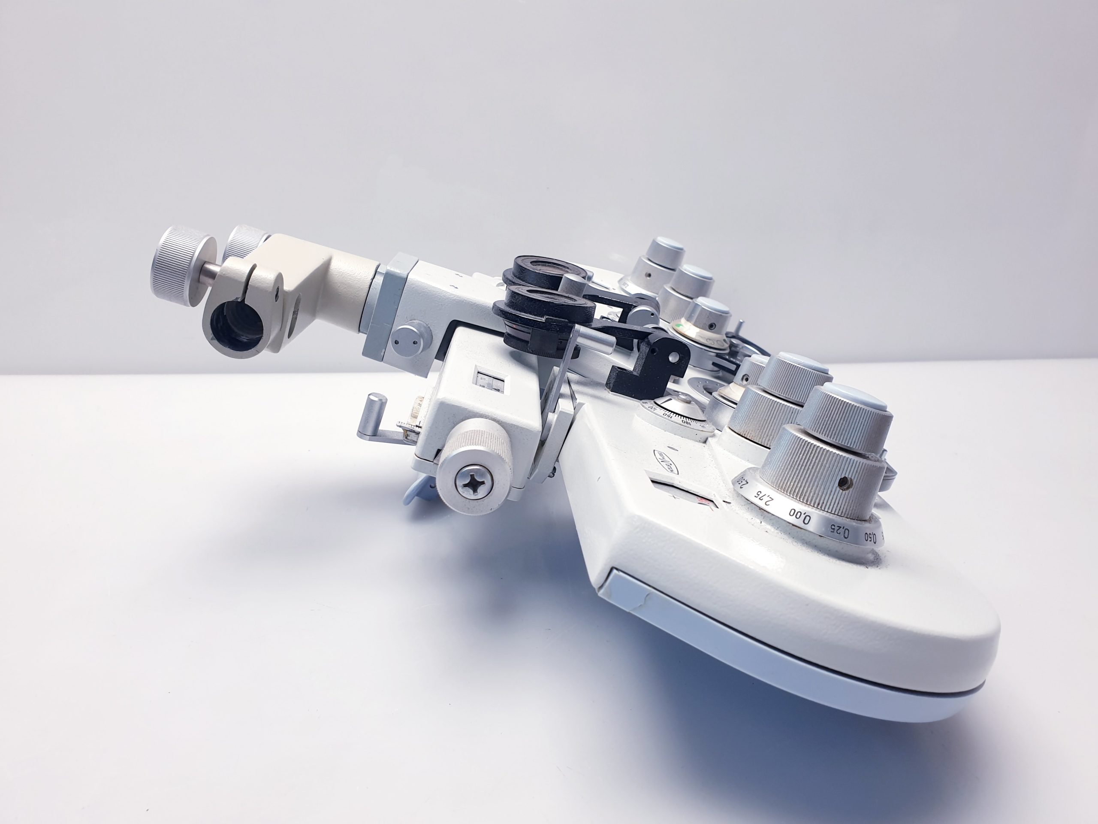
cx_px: 549
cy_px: 412
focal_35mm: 26
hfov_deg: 67.3
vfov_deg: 53.1
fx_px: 825
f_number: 2.4
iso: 80
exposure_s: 1/100
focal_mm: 4.3
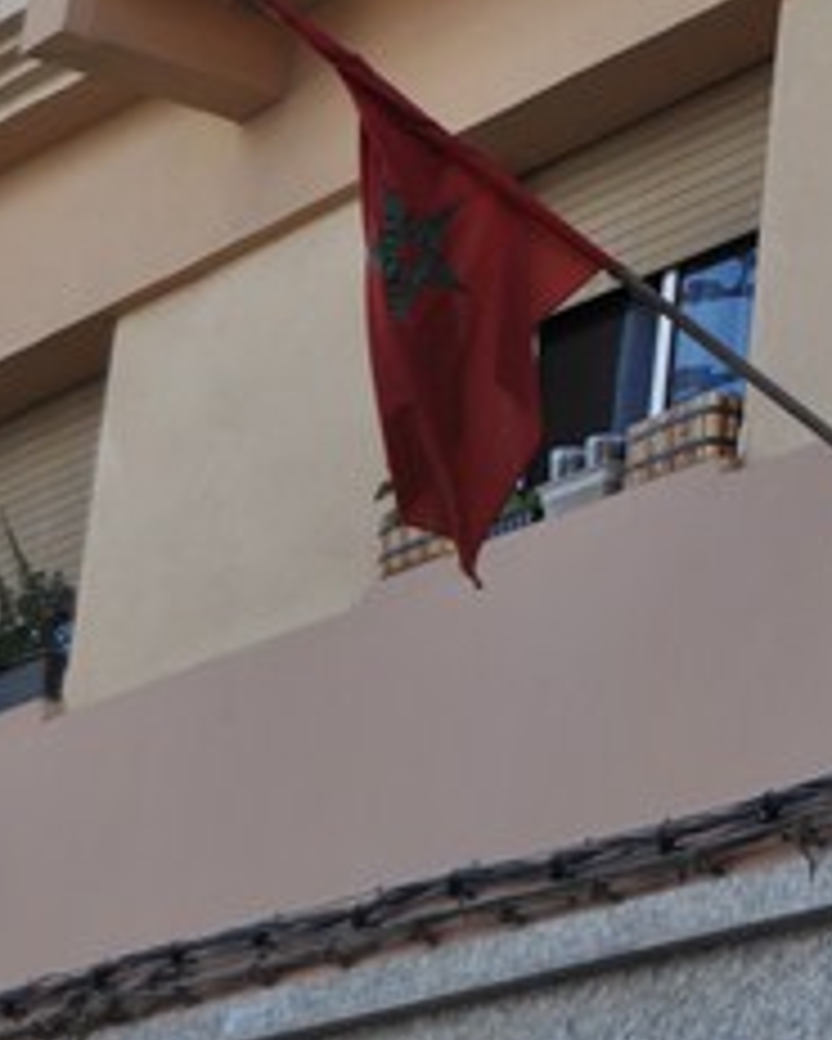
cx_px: 1394
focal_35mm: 148
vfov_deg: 12.9
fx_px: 4552
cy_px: 124
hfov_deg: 10.0
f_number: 8
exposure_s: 1/250
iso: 200
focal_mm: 38
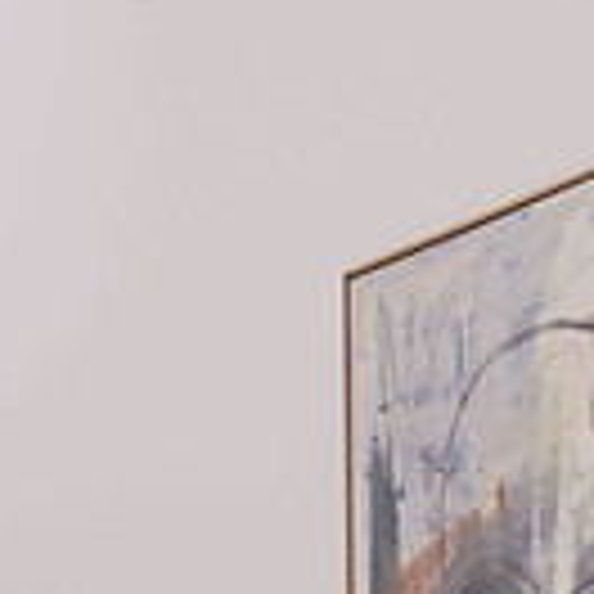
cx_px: -115
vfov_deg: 8.2
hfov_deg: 8.3
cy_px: 934
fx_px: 4058
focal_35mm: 209
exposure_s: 1/320
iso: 64
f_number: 1.8
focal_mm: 50
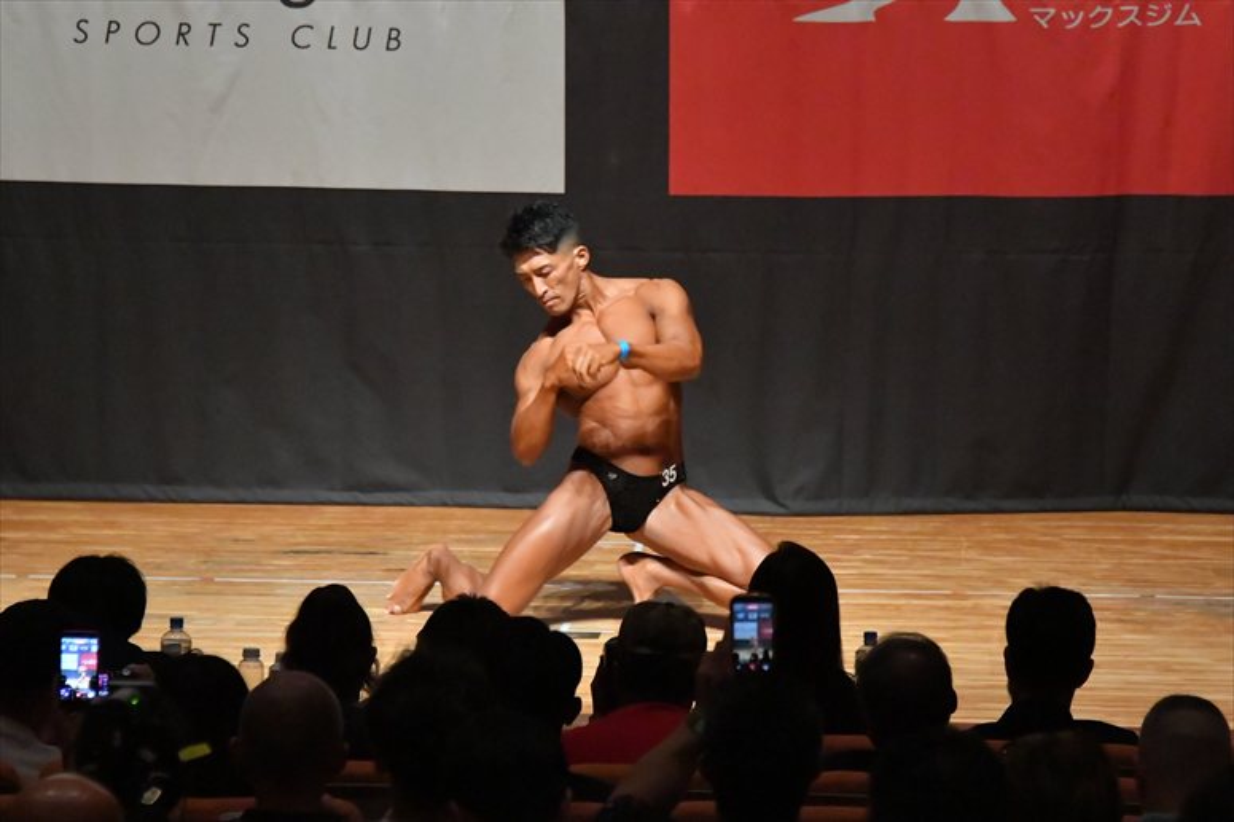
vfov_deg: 5.4
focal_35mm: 255
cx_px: 617
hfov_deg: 8.1
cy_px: 411
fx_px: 8737
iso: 12800
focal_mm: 170
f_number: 5.6
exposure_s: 1/400
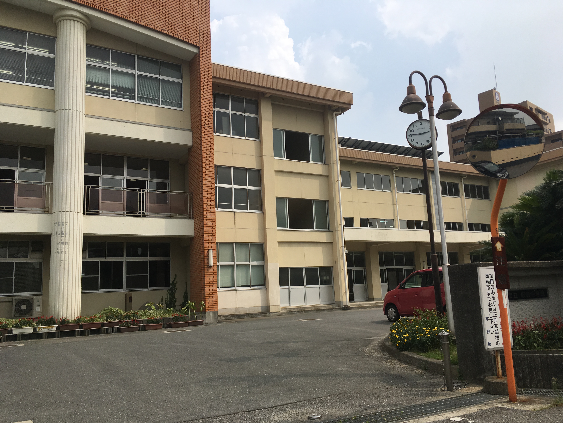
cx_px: 282
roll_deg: +1.6
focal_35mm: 29
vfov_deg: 48.2
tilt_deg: +9.7
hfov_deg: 61.7
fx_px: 472
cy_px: 212
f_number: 2.2
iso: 25
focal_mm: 4.15
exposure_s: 1/1748
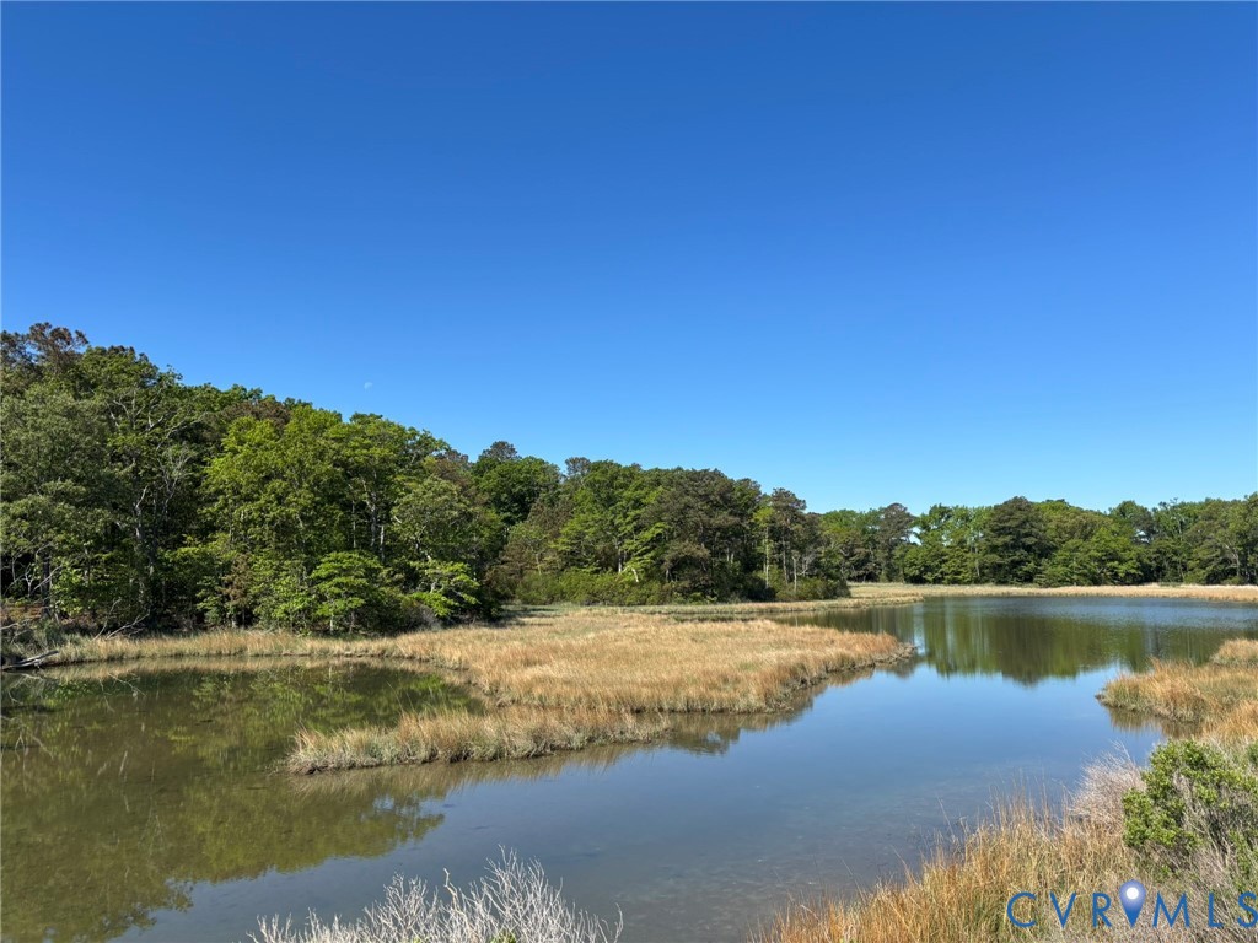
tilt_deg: +6.6
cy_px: 472
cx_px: 629
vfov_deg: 53.1
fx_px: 945
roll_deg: +0.3
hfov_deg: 67.3
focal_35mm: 26
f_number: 1.6
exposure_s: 1/3021
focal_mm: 5.96
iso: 50
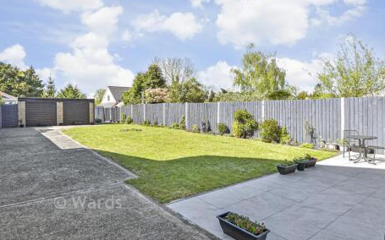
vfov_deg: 71.1
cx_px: 184
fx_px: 168
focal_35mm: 16
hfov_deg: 97.8
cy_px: 110
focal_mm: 10
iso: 250
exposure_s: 1/200
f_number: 8
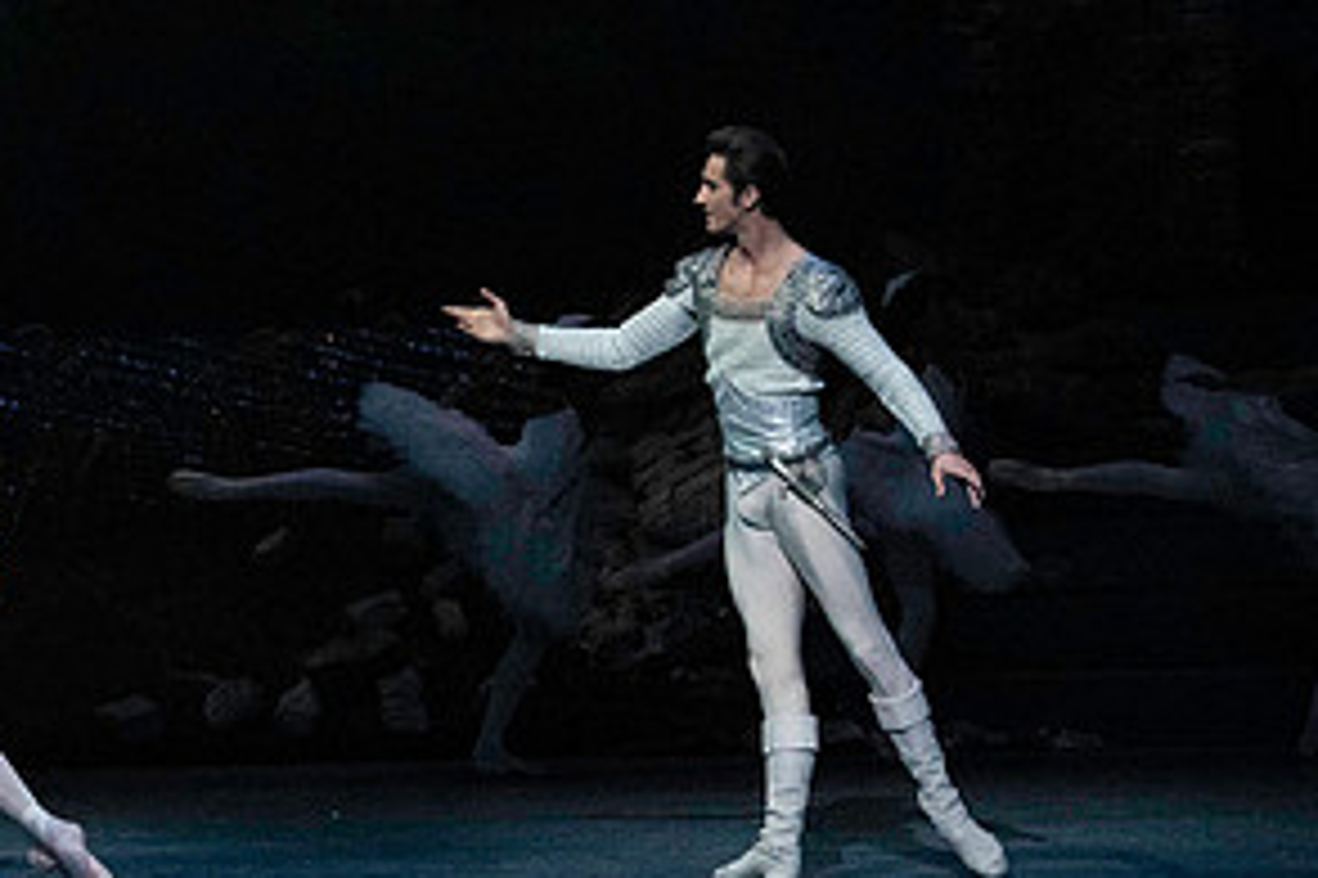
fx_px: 10647
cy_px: 295
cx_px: 247
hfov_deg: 7.1
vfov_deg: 4.7
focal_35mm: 291
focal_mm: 147
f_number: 5
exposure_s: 1/400
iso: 25600
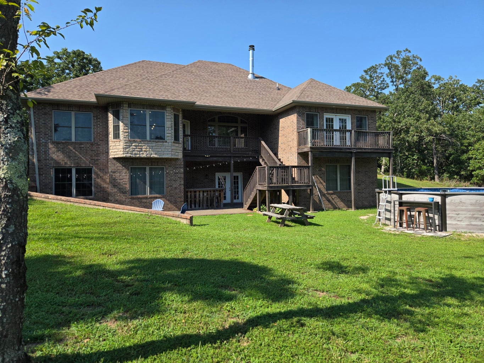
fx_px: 322
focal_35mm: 23
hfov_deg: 73.9
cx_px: 242
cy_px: 182
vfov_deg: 58.9
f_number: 1.8
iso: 64
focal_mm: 5.4
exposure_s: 1/2921
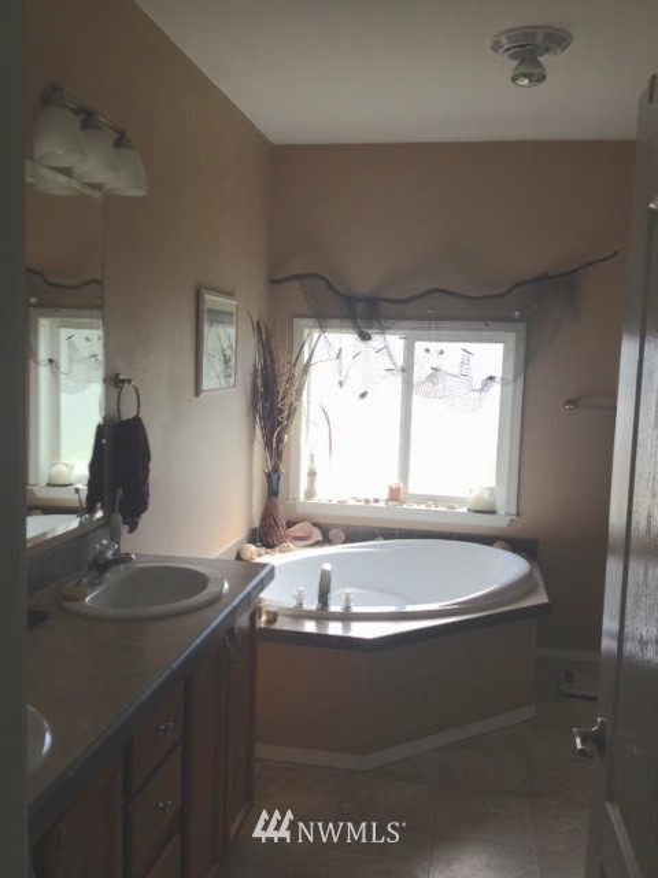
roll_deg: -0.4
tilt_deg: -5.7
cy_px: 439
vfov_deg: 52.6
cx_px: 329
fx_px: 887
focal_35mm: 35
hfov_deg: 40.7
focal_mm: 4.28
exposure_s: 1/60
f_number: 2.4
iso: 50
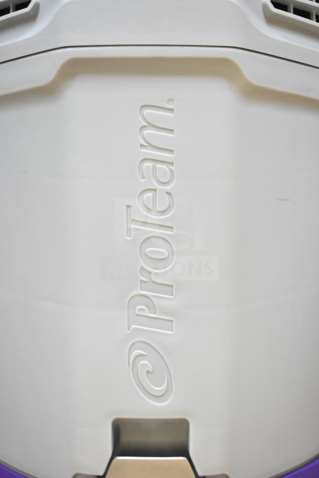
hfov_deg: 22.6
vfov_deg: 33.4
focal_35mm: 60
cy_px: 239
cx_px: 160
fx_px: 797
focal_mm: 40
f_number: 5
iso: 1600
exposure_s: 1/100
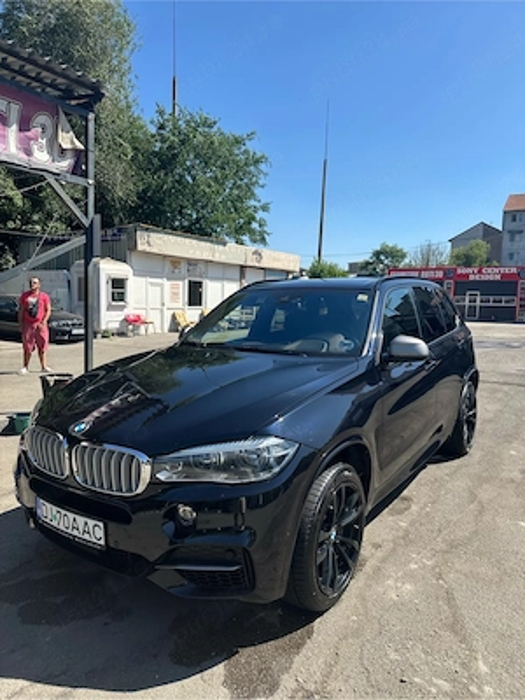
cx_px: 262
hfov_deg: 56.8
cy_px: 350
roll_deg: -1.3
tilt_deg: -4.8
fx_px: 485
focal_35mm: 24
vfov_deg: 71.6
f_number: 1.78
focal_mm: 6.86
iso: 80
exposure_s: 1/3597
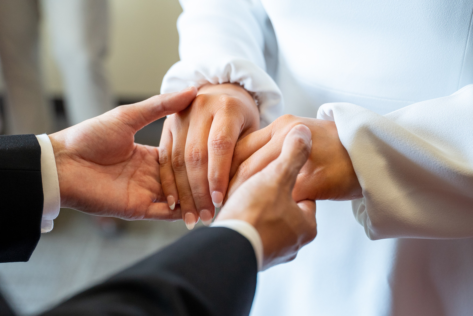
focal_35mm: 66
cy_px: 158
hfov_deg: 30.5
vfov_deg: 20.6
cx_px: 236
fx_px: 867
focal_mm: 44
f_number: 2.8
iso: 800
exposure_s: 1/160
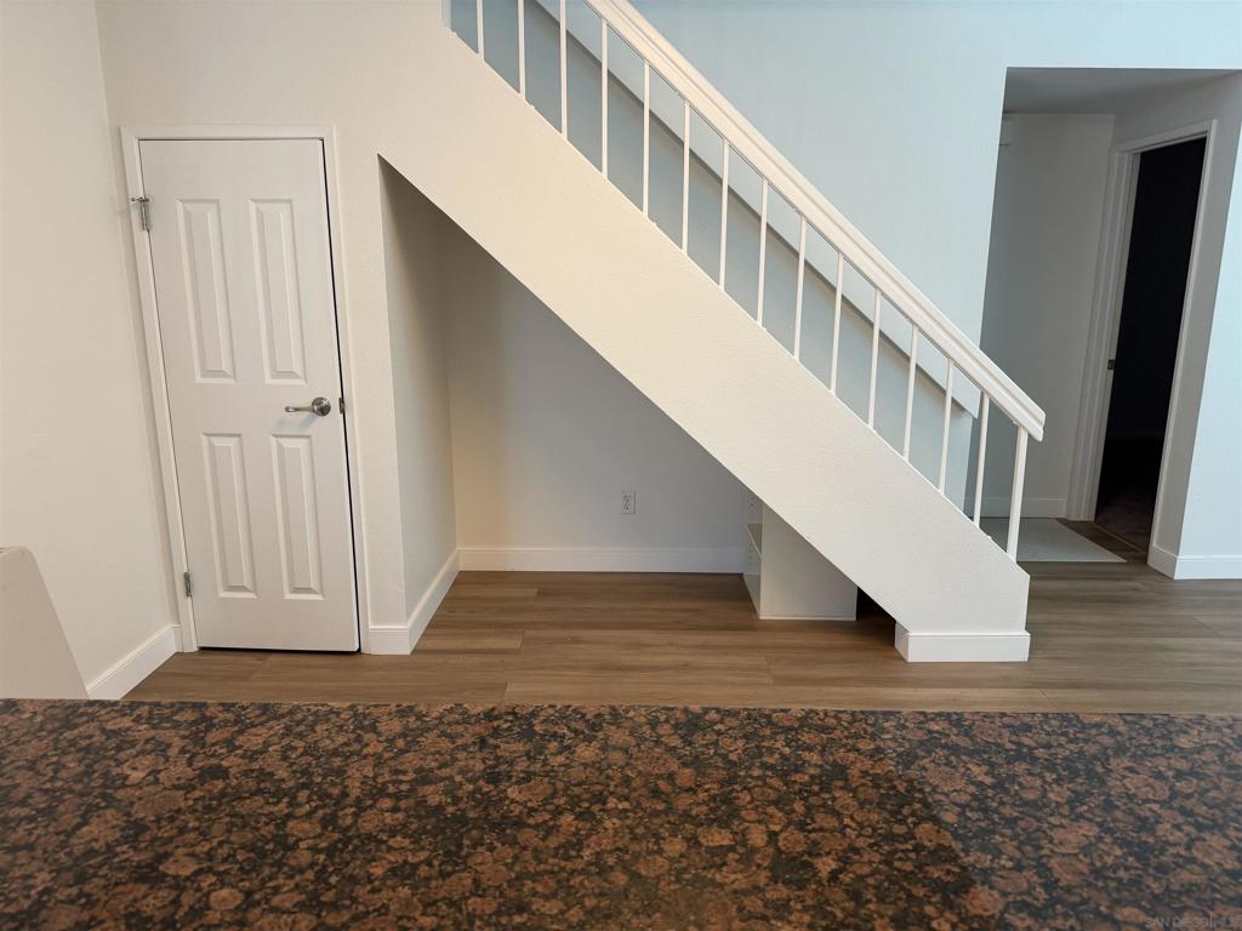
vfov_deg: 56.8
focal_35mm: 24
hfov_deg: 71.6
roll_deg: -0.4
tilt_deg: -12.5
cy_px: 466
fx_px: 861
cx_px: 621
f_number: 1.78
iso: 160
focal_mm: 6.76
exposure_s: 1/60
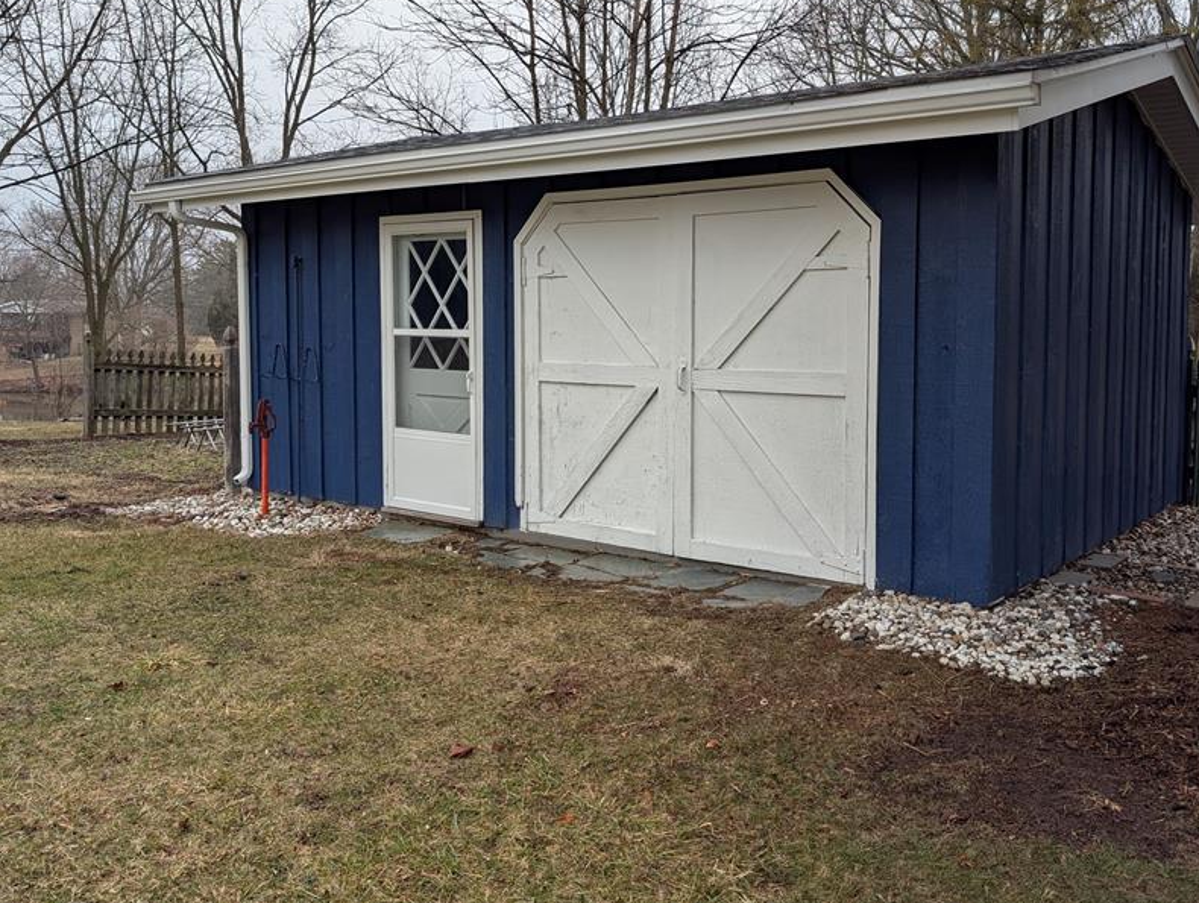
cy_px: 367
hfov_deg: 58.2
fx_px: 1075
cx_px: 650
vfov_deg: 45.3
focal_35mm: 31
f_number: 1.68
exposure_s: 1/173
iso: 21
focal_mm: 6.9
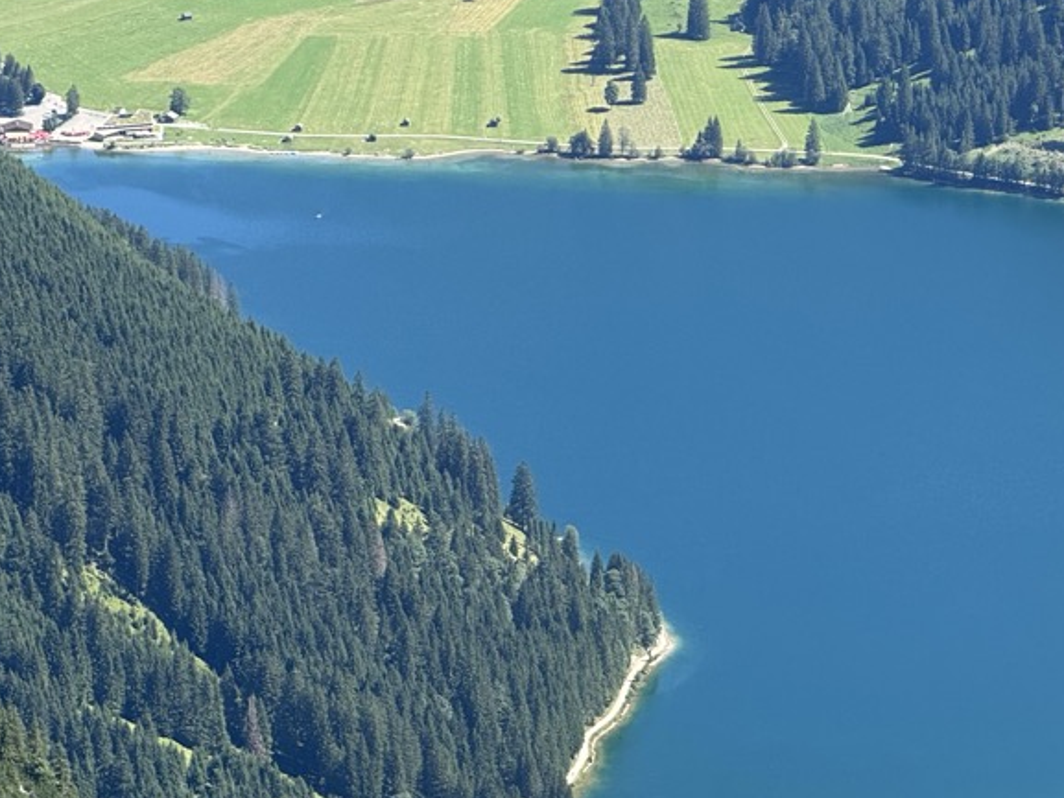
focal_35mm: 213
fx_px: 6548
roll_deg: -0.5
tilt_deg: -16.8
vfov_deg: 7.0
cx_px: 856
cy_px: 385
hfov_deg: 9.3
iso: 50
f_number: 2.8
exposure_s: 1/525
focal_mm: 15.66
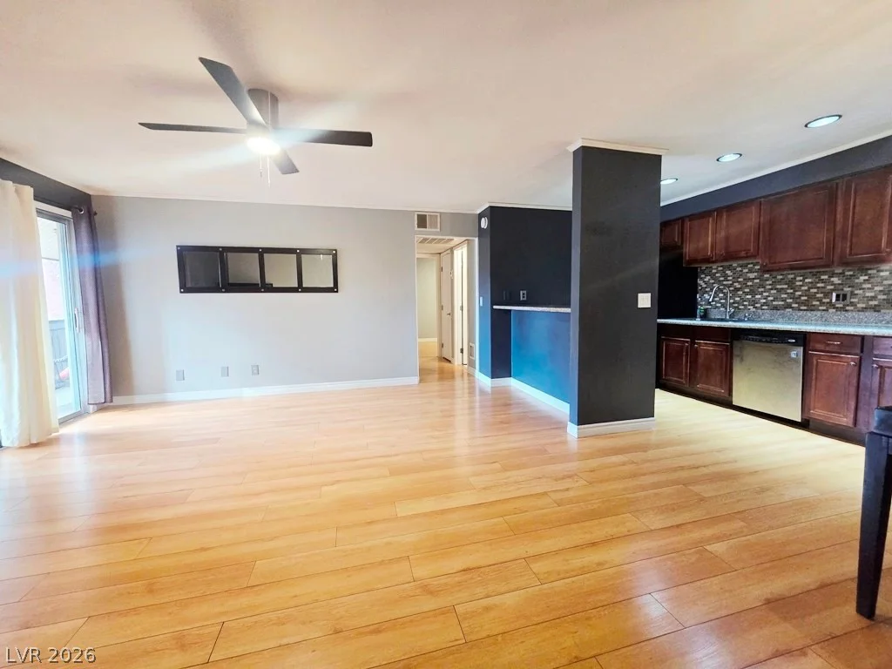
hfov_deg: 106.2
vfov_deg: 89.9
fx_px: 335
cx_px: 446
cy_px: 334
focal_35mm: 13
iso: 400
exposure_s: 1/60
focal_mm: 2.2
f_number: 2.2
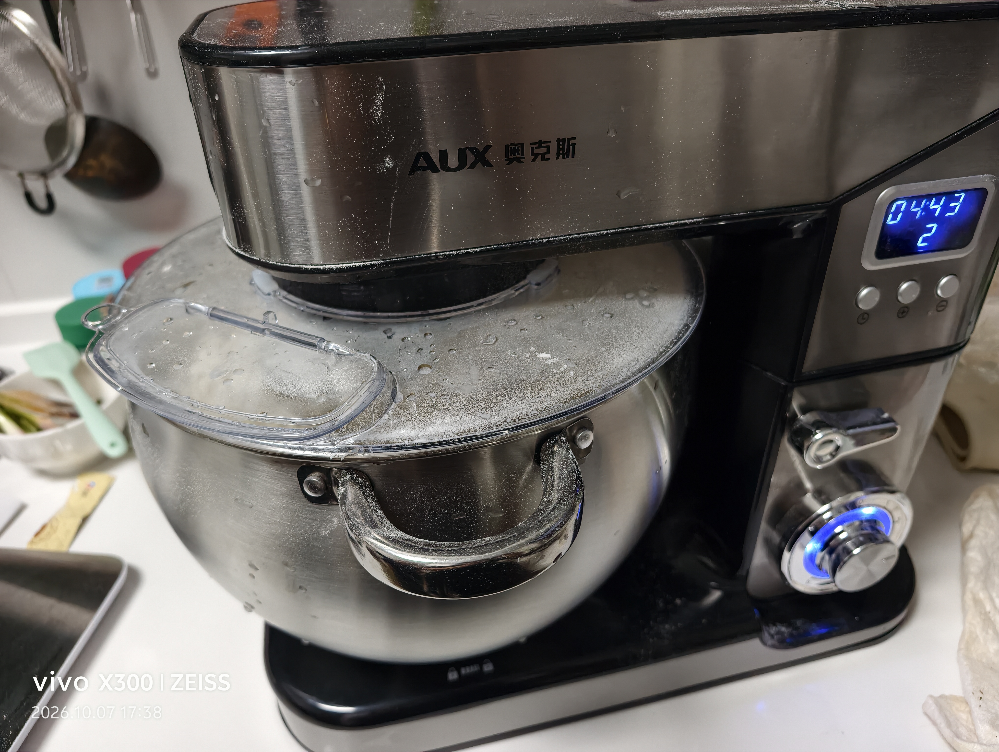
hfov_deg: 73.8
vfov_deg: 59.0
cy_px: 376
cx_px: 500
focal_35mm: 23
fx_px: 665
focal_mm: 6.25
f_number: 1.68
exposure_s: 1/100
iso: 1114
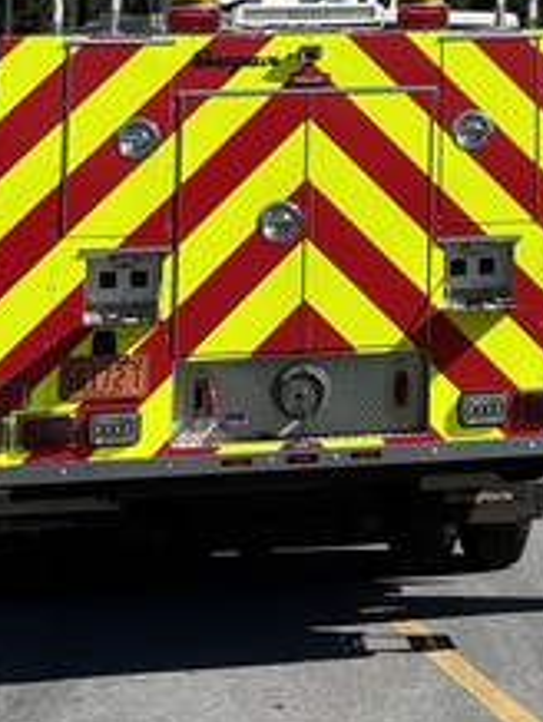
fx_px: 2547
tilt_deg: +12.6
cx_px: 940
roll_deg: +2.2
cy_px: -318
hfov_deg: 11.4
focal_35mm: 122
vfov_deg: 15.1
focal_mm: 5.96
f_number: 1.6
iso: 50
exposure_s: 1/3623
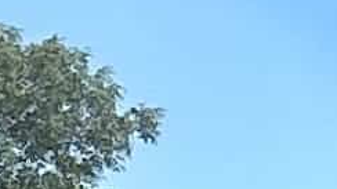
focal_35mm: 120
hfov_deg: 15.8
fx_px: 1072
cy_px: 366
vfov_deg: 9.5
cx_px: -223
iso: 50
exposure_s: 1/3165
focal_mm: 5.7
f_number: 1.5
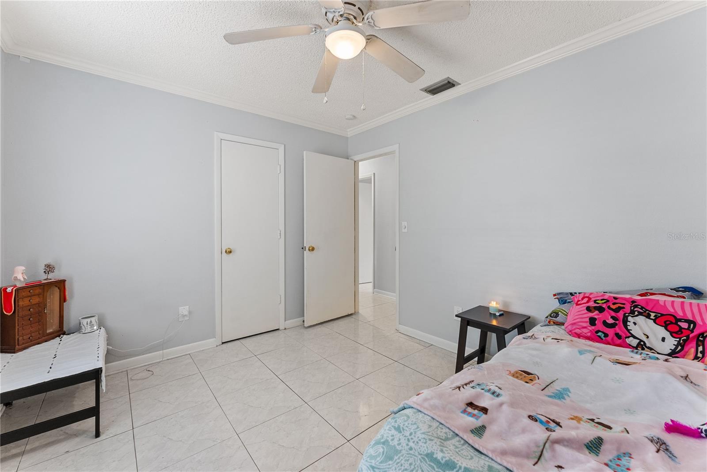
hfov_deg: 104.2
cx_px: 354
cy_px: 236
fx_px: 275
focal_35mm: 14
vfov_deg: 81.3
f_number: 9
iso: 640
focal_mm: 14
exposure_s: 1/2
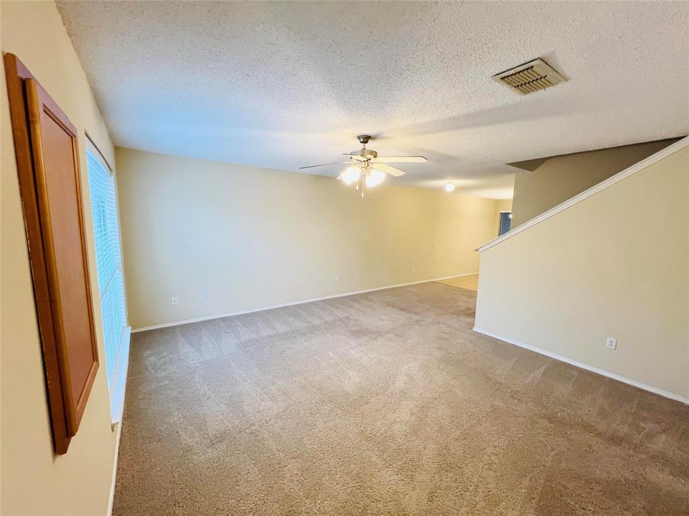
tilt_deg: -8.4
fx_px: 259
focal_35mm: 13
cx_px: 344
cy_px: 258
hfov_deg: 106.2
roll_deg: -1.1
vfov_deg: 89.9
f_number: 1.8
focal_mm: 1.57
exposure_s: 1/60
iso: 125
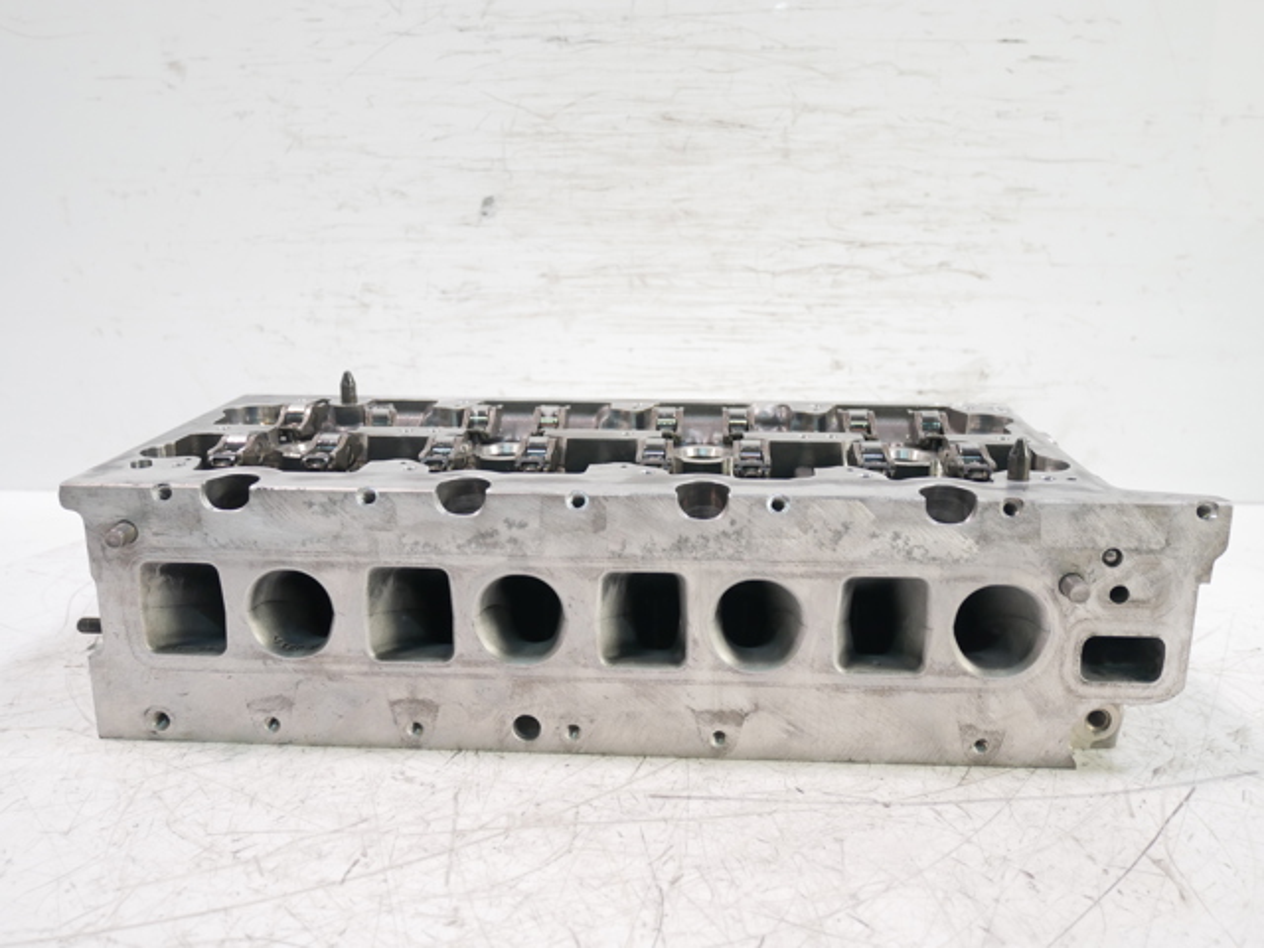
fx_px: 1168
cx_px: 632
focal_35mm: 32
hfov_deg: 56.8
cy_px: 474
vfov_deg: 44.2
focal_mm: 16
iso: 1000
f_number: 3.9
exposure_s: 1/60
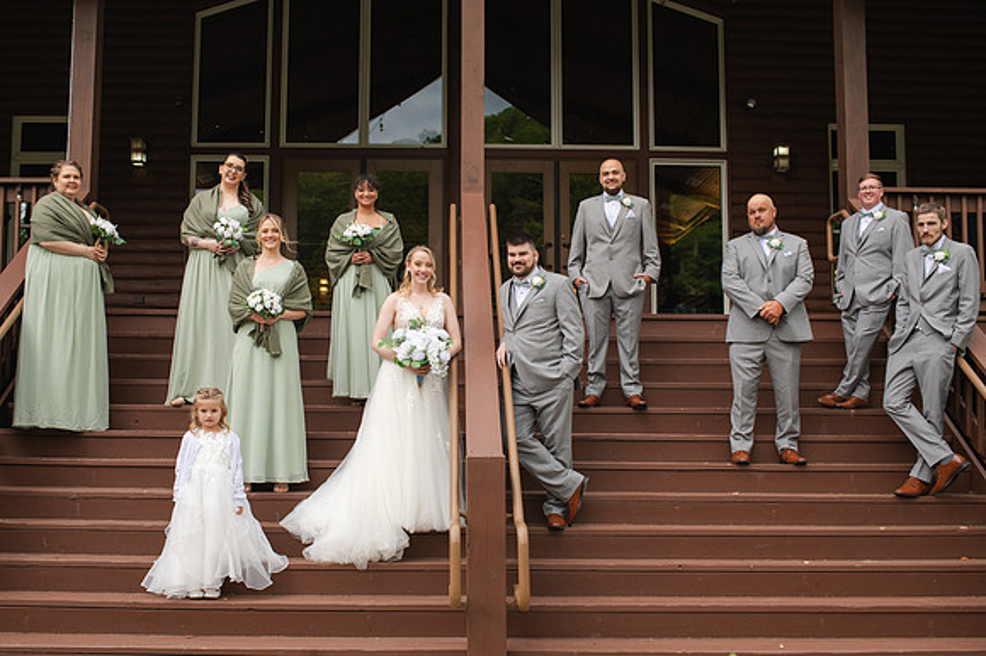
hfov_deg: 50.2
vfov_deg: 34.6
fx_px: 1052
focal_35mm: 38
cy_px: 352
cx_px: 455
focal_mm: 35
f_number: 3.5
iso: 320
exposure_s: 1/800
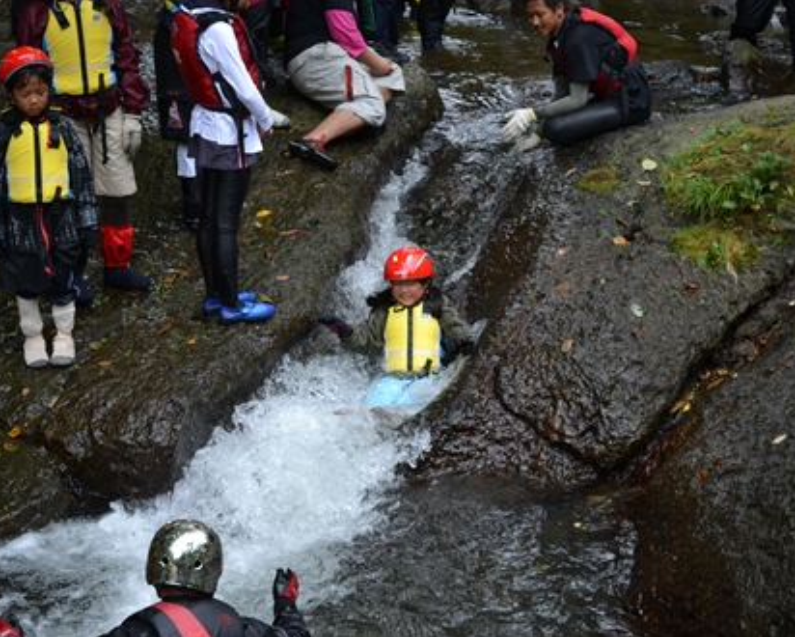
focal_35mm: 82
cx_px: 340
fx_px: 1930
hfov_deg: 23.3
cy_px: 319
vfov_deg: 18.7
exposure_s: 1/500
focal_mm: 48
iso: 720
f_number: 5.3
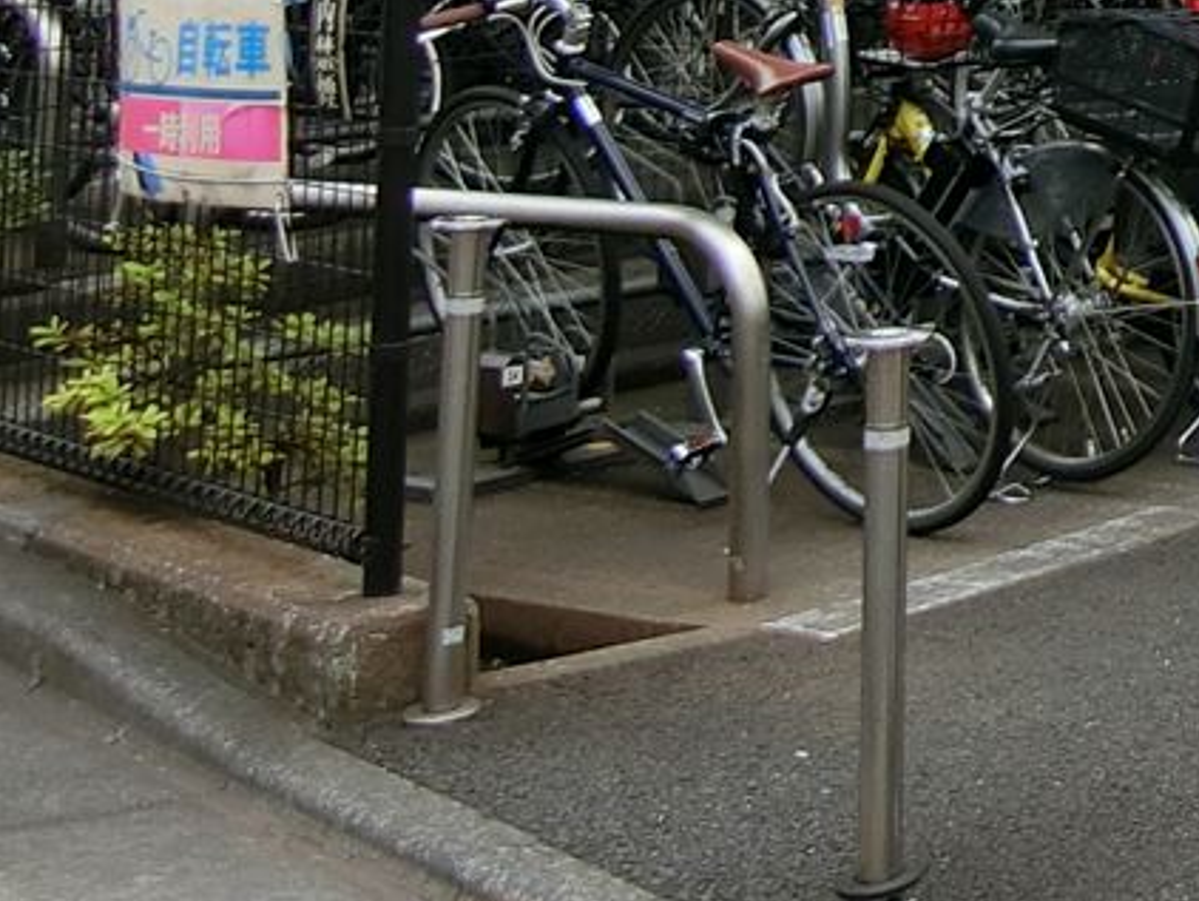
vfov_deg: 18.8
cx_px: 1997
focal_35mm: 72
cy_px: -301
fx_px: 2495
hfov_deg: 20.9
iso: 80
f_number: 2.7
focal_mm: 4.06
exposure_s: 1/400
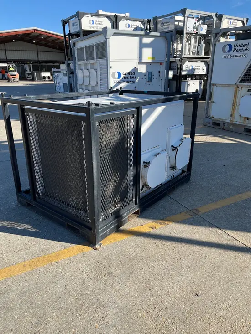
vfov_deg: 67.3
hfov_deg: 53.1
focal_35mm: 26
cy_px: 167
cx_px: 126
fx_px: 251
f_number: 1.6
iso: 50
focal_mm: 5.1
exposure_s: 1/2222
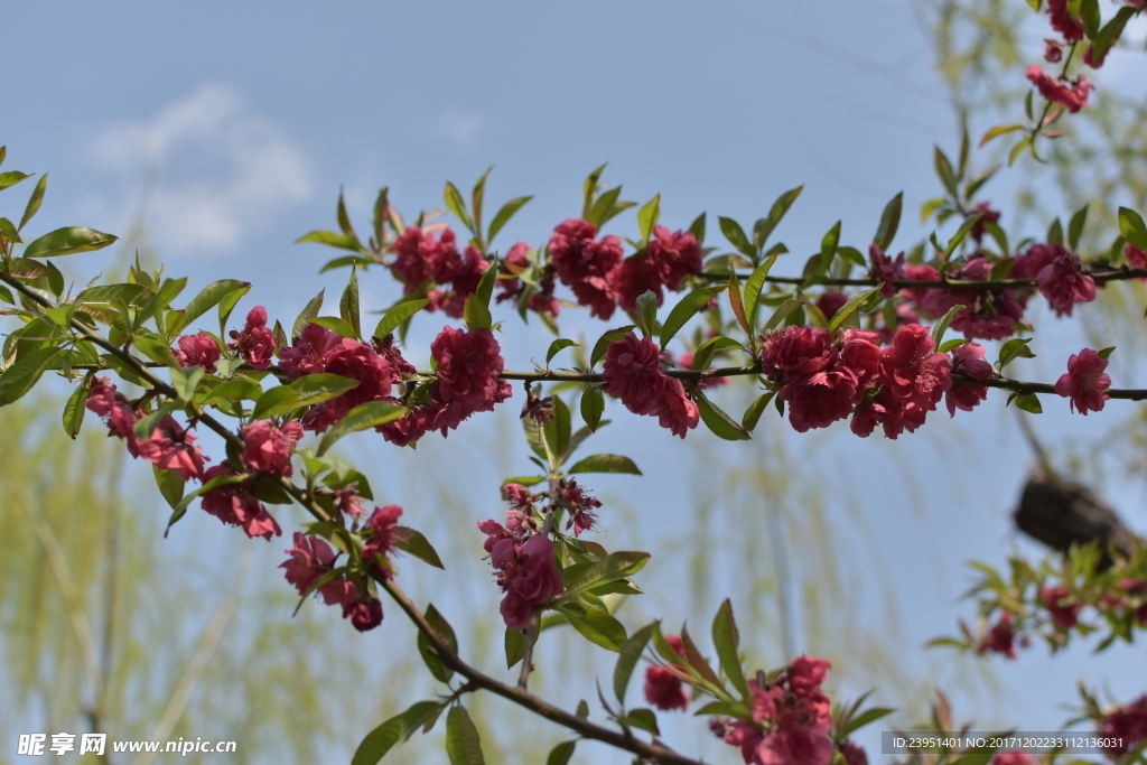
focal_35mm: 52
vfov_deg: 25.8
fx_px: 1673
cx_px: 574
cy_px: 382
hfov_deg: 37.8
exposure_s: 1/4000
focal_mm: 35
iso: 180
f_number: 4
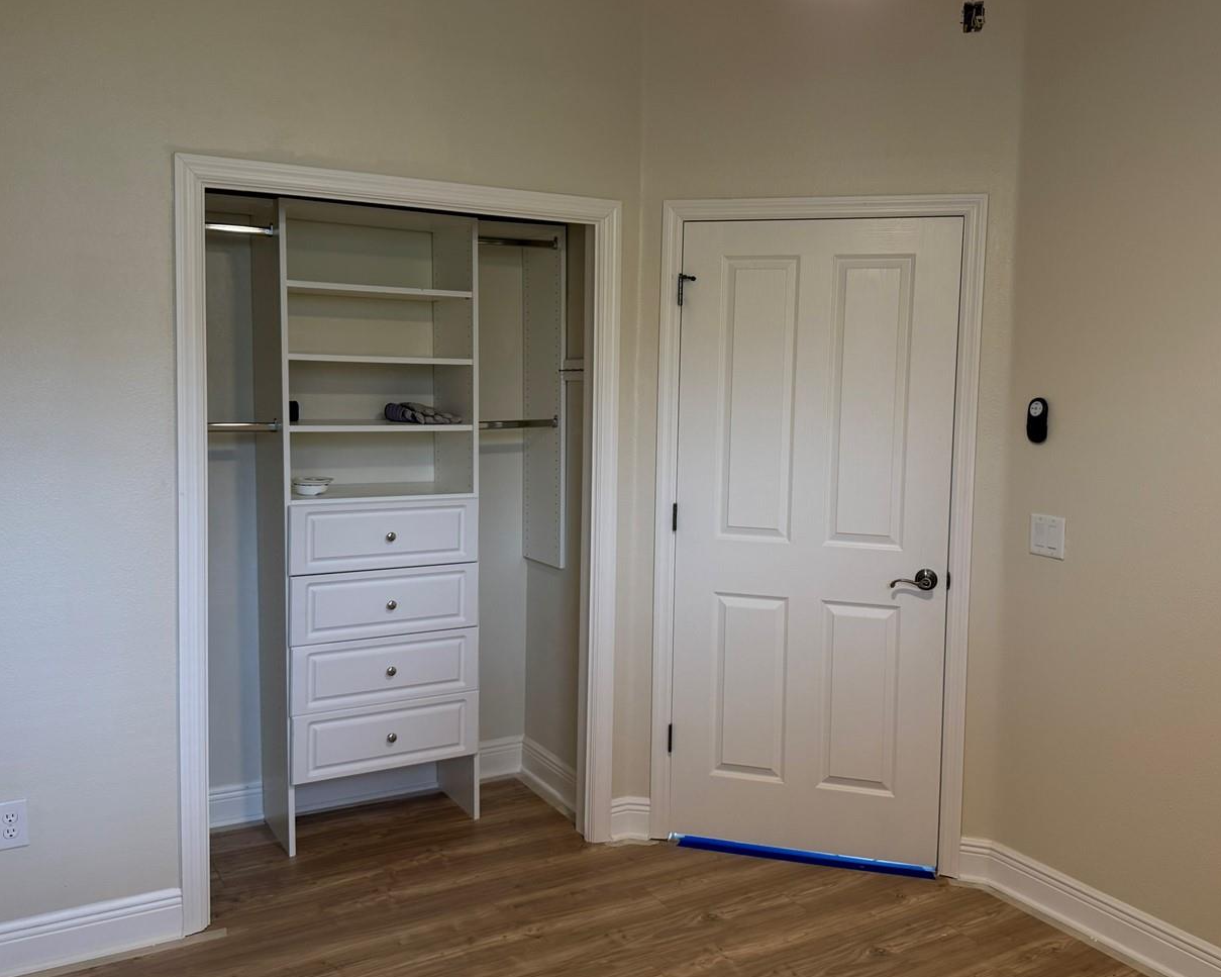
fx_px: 1120
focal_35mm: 31
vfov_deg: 47.0
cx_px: 628
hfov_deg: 57.2
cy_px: 443
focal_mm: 6.76
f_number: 1.78
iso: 200
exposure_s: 1/120
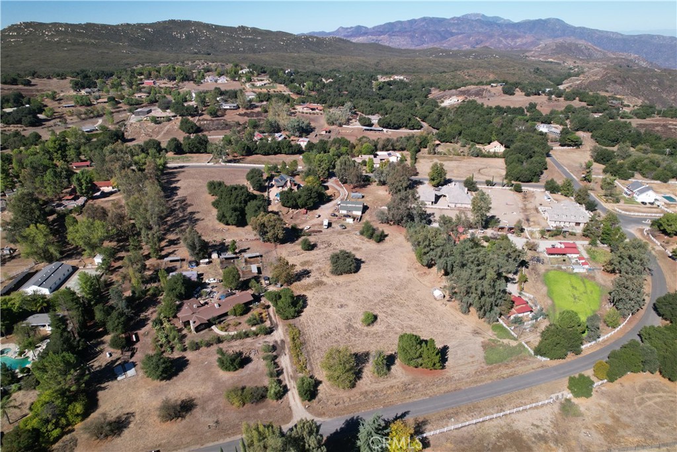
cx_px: 338
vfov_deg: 57.2
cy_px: 226
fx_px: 414
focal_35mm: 22
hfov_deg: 78.6
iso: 120
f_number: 2.8
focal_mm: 8.38
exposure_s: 1/60
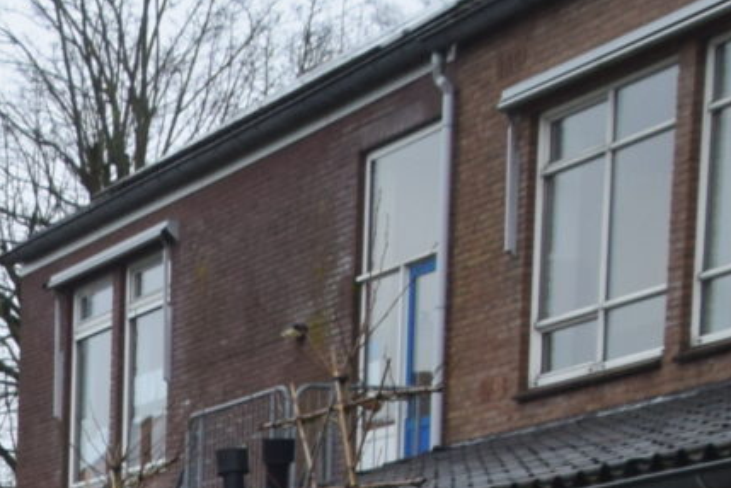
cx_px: -958
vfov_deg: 8.6
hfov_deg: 11.5
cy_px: 997
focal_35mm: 150
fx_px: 3053
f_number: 9
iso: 400
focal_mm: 21
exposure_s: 1/125
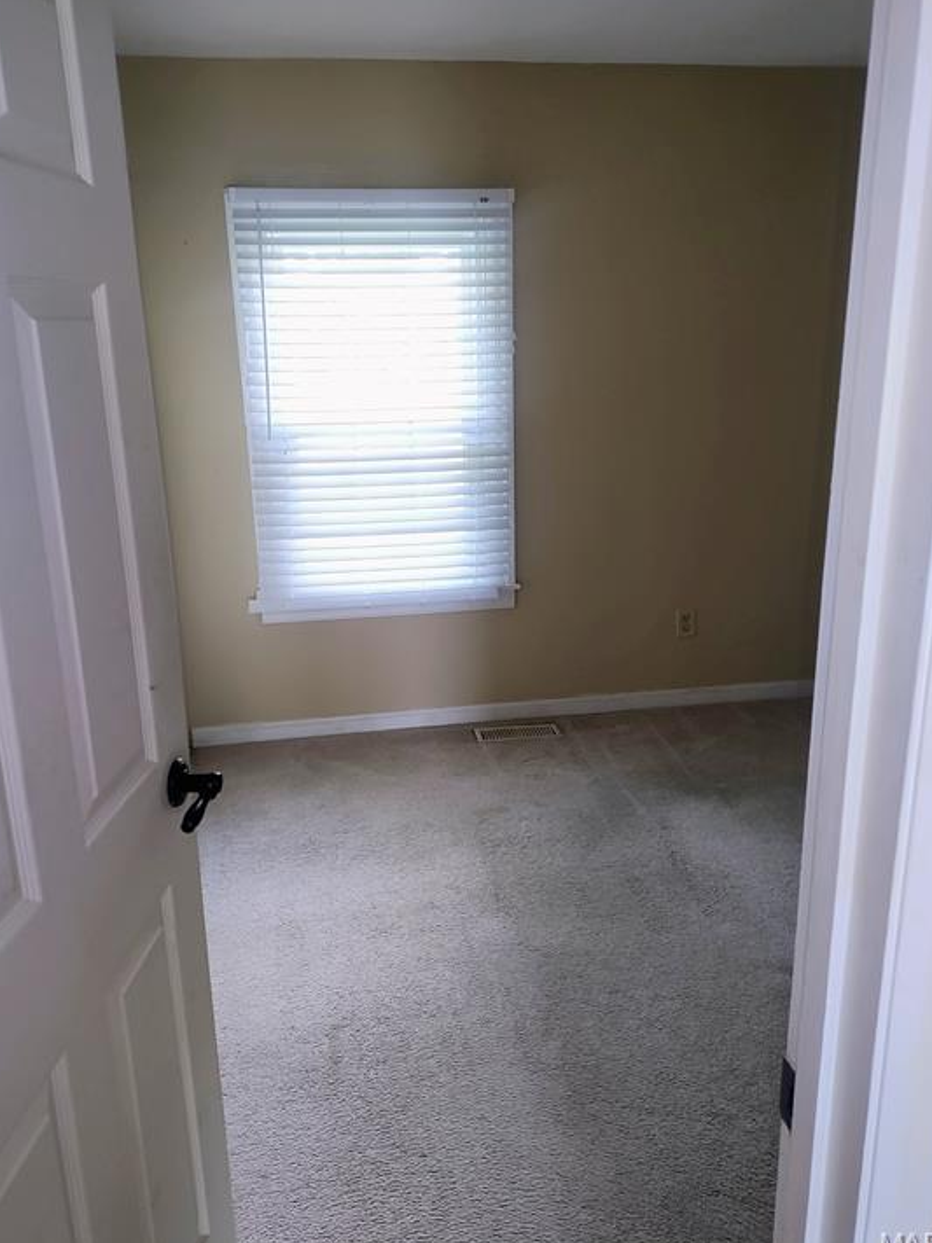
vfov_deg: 65.3
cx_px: 476
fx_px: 970
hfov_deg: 51.3
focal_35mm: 27
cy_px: 594
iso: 675
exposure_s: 1/60
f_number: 1.7
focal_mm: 4.71
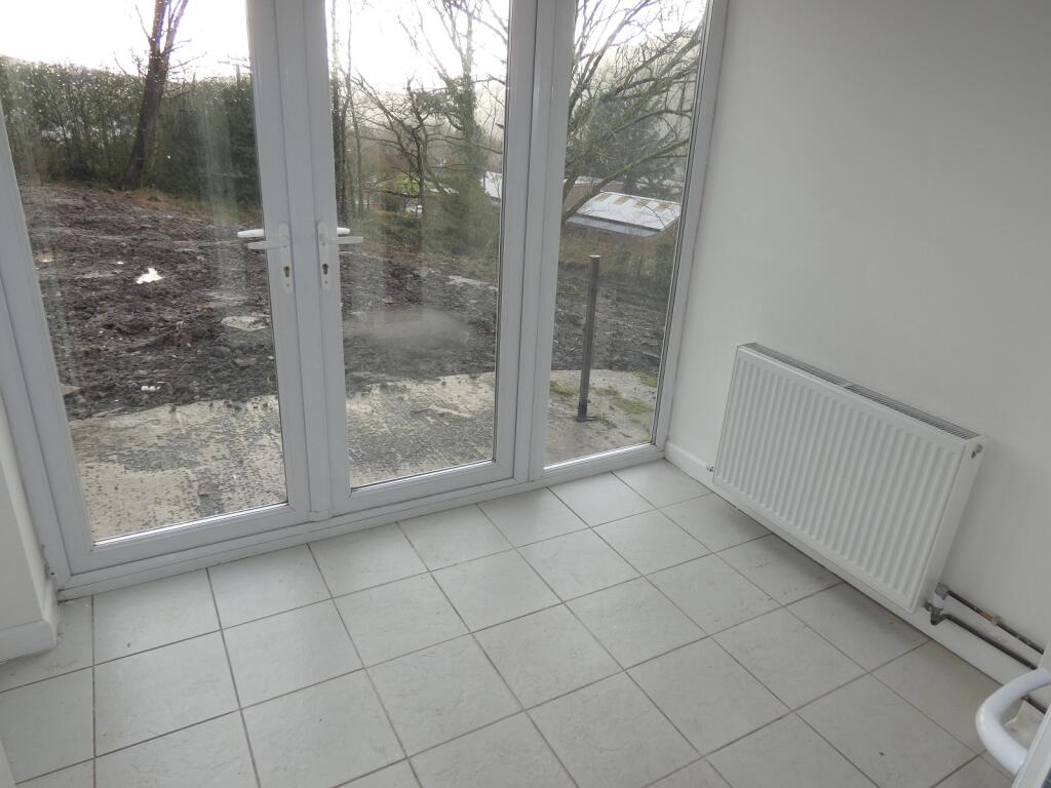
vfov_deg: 58.9
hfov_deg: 73.9
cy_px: 394
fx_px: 698
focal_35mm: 23
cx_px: 526
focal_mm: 4.1
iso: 80
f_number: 3
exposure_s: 1/60
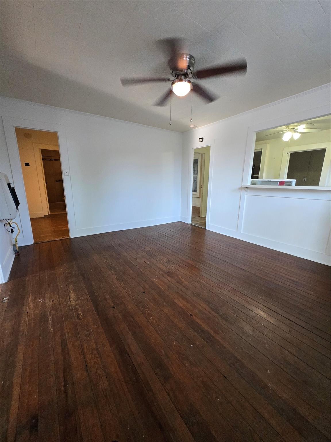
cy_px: 221
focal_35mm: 13
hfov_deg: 89.9
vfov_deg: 106.2
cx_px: 166
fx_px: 166
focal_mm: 1.7
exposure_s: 1/60
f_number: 2.2
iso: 320
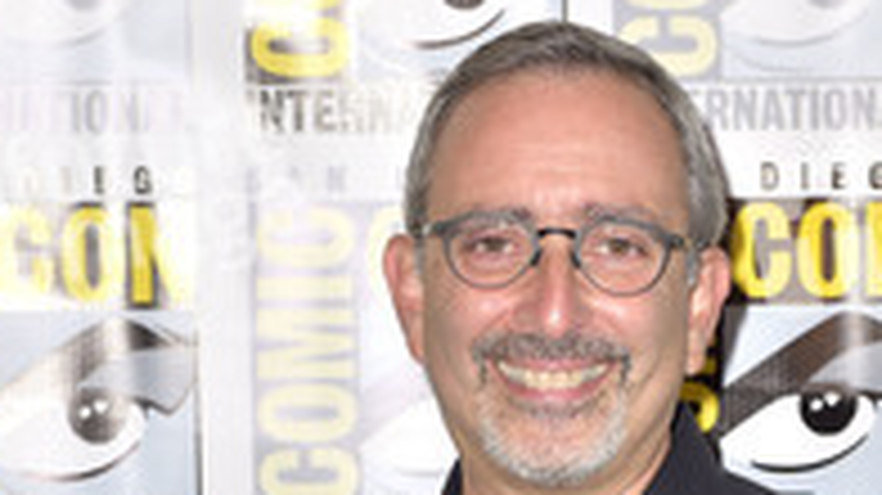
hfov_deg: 14.3
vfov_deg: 7.8
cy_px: 886
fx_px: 3506
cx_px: 569
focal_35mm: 150
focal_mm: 70
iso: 500
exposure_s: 1/320
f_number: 6.3
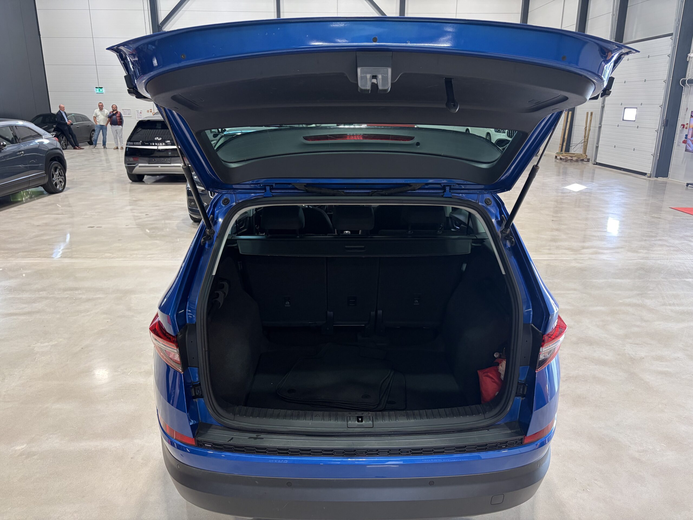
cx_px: 346
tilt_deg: -15.6
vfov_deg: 53.1
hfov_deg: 67.3
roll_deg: -0.2
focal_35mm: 26
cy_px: 260
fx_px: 521
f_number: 1.6
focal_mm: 5.96
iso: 125
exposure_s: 1/69
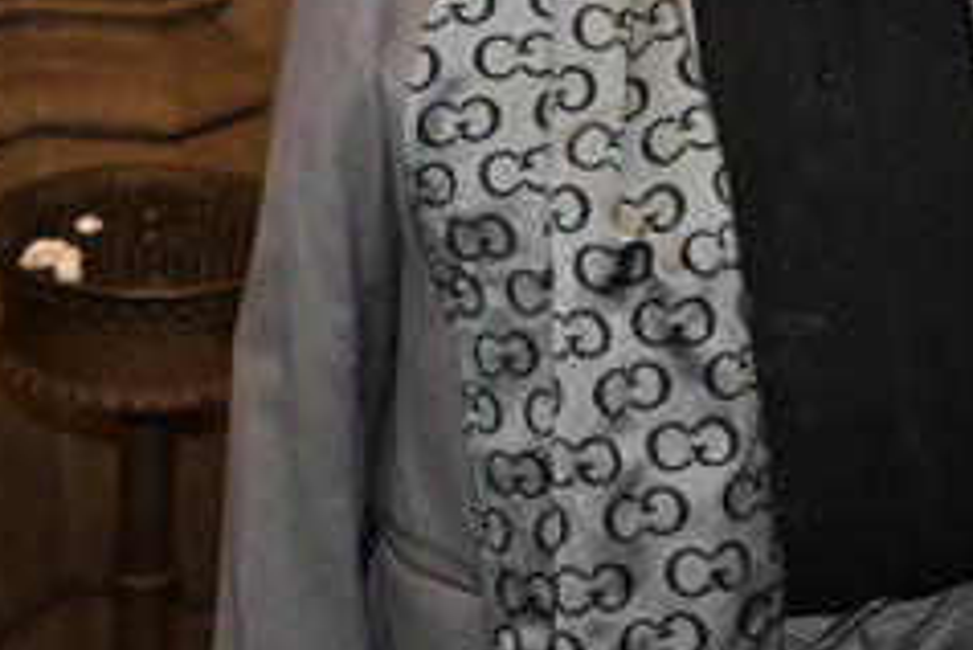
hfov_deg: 23.0
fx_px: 2353
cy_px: 98
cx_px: 793
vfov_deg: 15.6
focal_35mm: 87
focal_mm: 30
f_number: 4.5
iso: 4000
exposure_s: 1/80
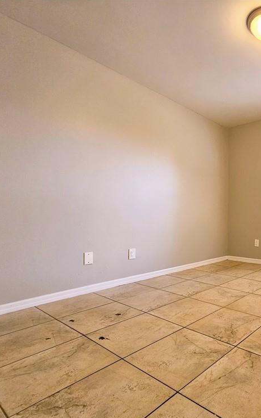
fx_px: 216
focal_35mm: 19
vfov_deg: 88.0
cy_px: 215
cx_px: 249
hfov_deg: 52.2
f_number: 2.2
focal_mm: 2.2
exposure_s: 1/60
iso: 160
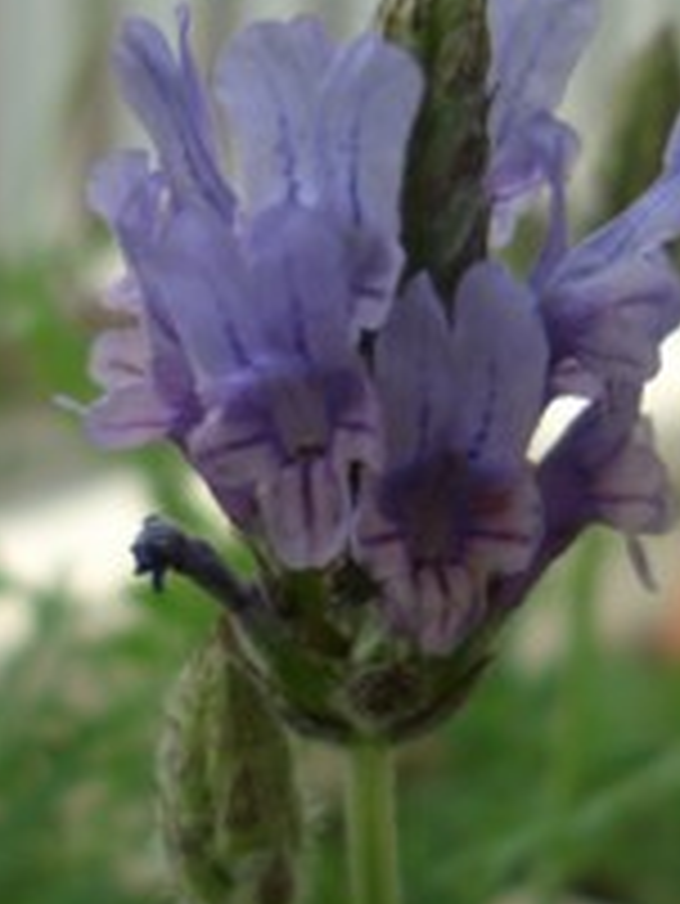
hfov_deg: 17.0
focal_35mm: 87
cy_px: 436
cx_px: 376
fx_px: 2276
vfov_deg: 22.5
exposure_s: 1/320
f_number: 2.6
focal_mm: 5.8
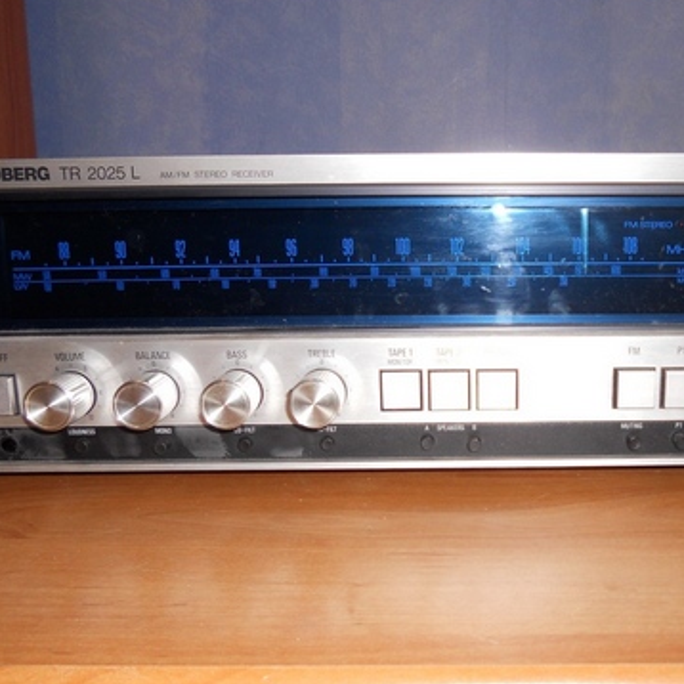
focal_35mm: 40
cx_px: 493
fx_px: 894
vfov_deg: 41.9
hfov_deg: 40.9
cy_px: 340
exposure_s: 1/25
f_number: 3.2
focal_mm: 4.9
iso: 80
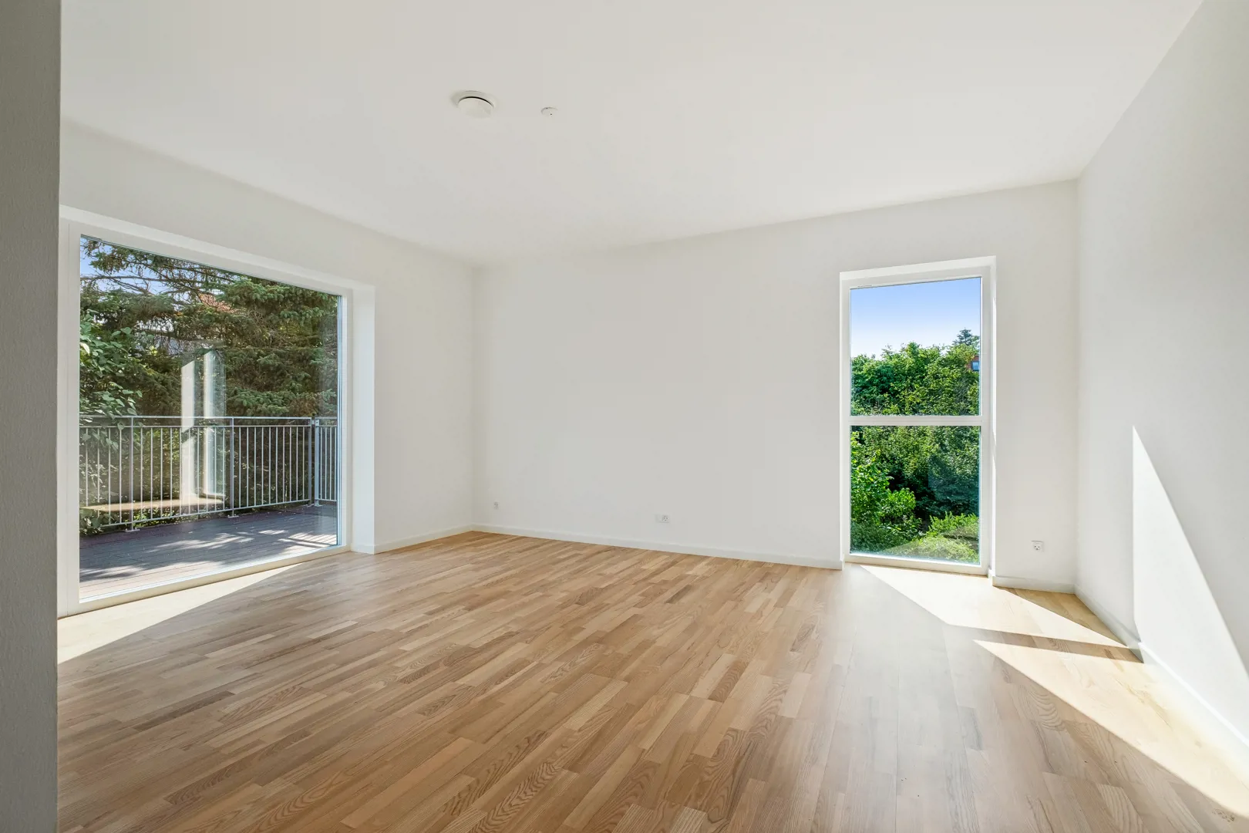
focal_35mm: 17
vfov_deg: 70.4
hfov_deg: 93.3
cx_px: 624
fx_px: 590
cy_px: 416
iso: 160
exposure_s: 1/80
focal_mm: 11
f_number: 10
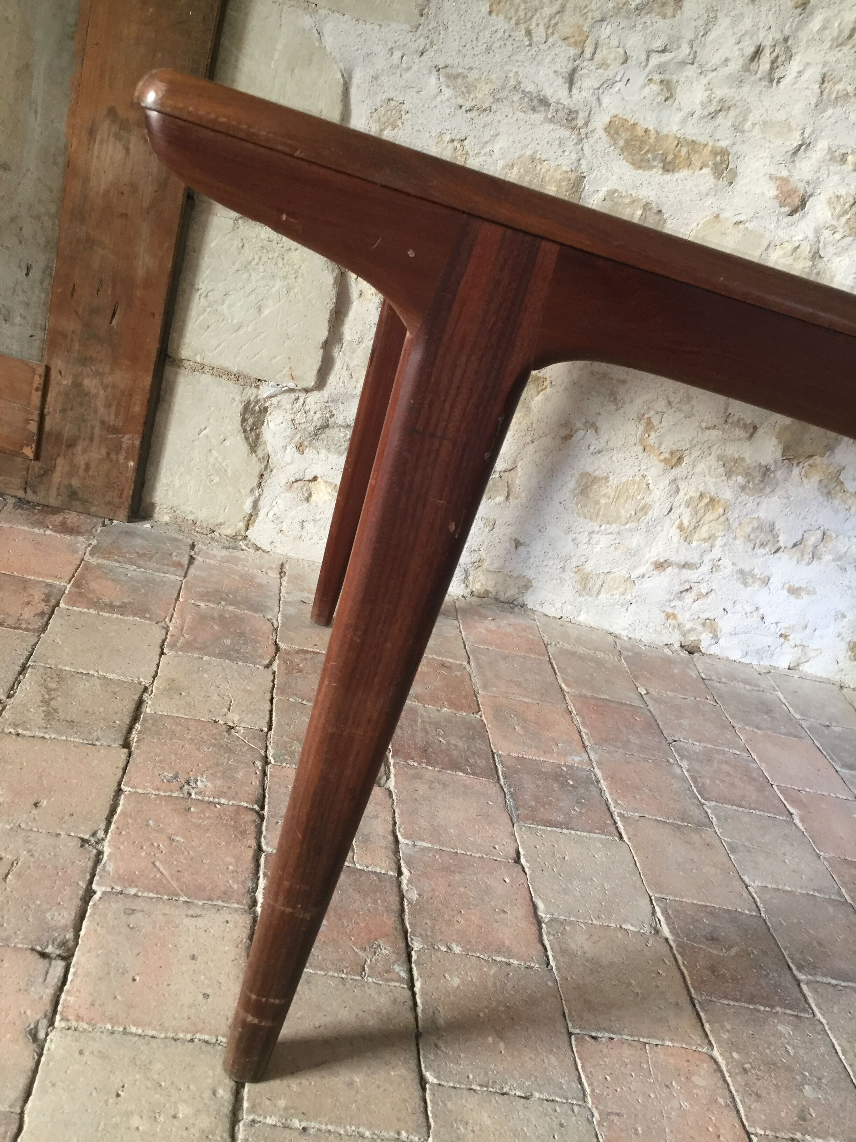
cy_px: 571
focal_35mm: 29
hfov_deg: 48.2
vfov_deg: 61.7
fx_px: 956
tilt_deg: -23.6
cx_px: 428
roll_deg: -17.3
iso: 125
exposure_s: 1/33
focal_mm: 4.15
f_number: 2.2
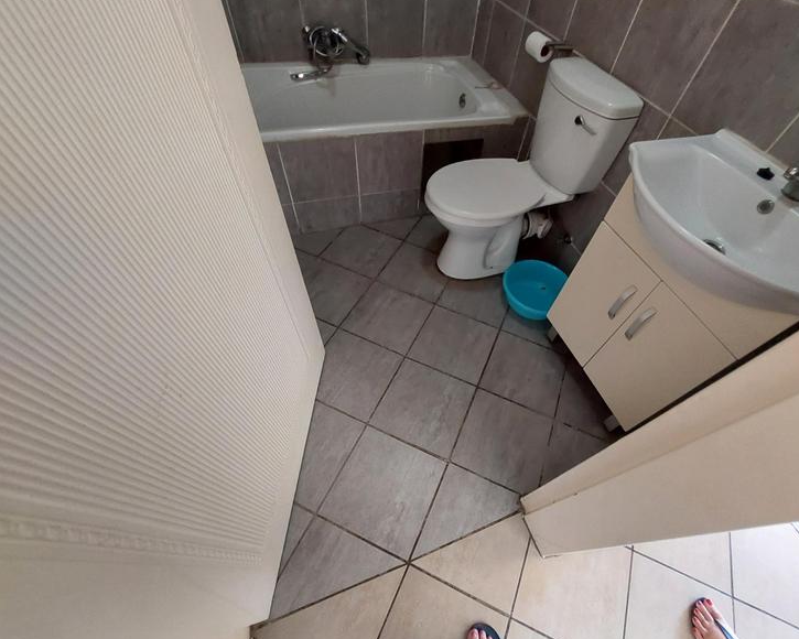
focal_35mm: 14
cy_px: 323
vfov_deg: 88.0
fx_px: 331
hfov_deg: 100.4
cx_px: 440
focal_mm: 1.74
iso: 400
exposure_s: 1/25
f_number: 2.2
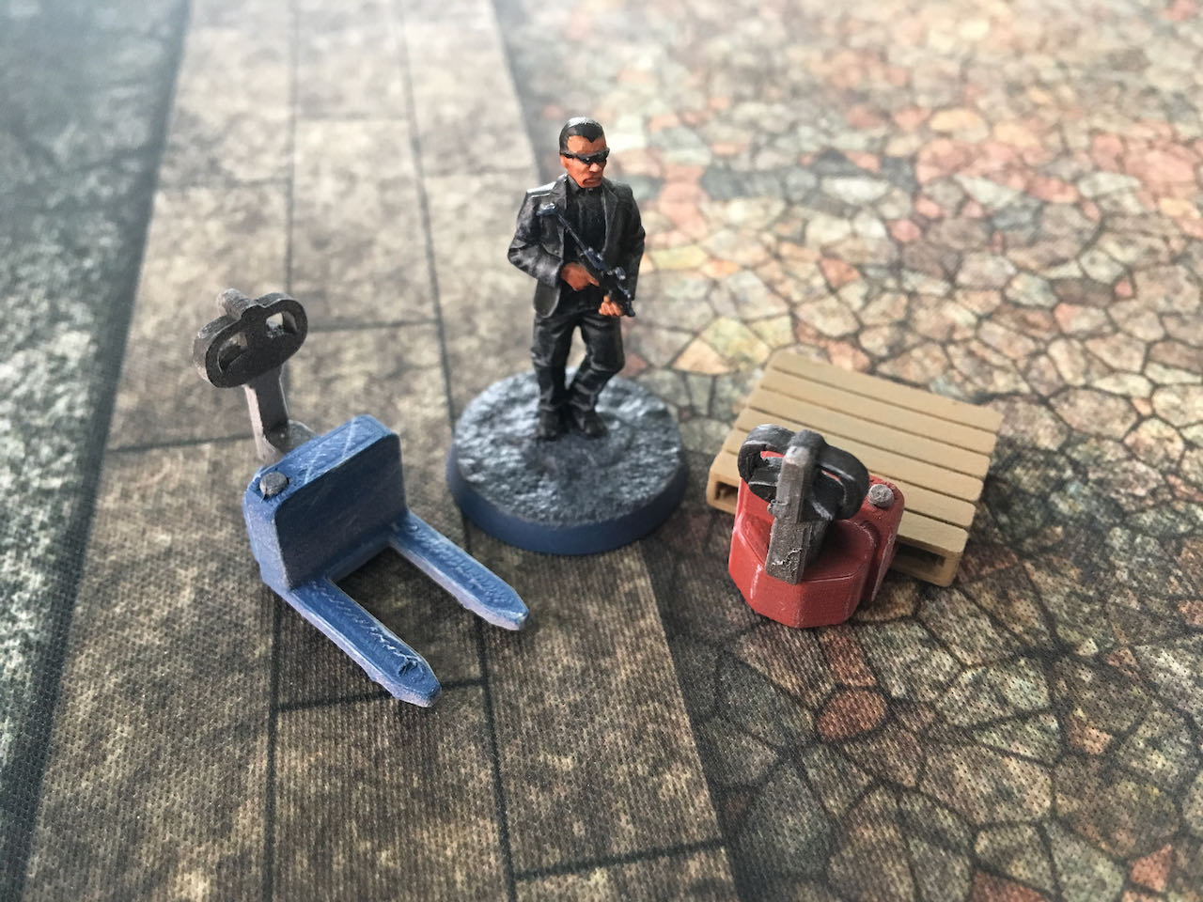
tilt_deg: -43.7
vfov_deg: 48.2
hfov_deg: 61.7
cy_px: 451
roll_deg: -1.7
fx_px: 1008
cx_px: 602
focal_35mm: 29
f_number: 2.2
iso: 200
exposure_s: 1/24
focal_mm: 4.15
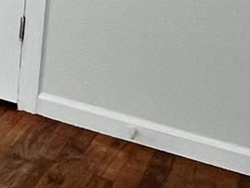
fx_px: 715
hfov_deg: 12.7
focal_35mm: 99
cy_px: -146
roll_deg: +0.3
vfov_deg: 13.5
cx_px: -418
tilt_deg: -6.9
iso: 160
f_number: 1.8
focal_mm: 1.57
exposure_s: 1/60
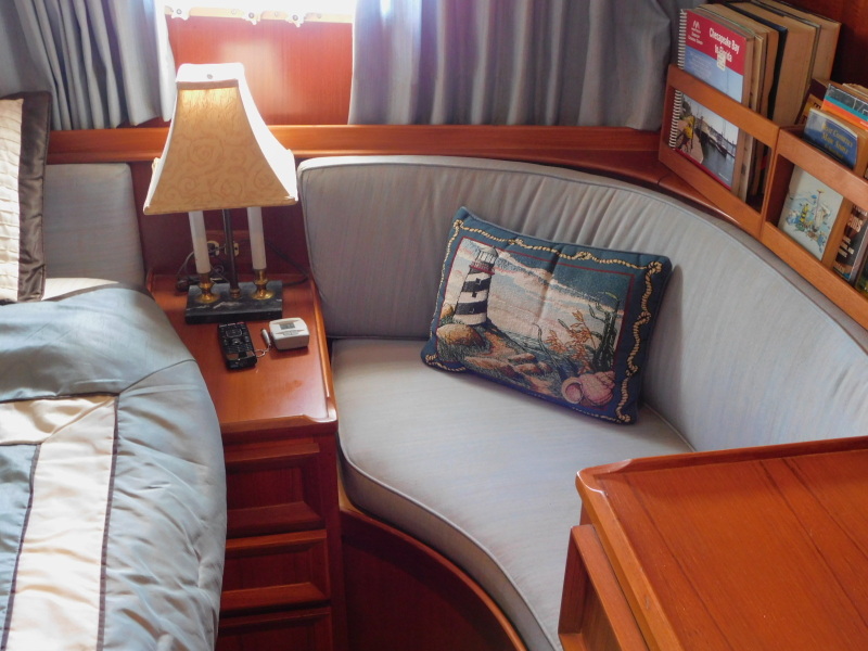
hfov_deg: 46.8
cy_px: 326
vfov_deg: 36.0
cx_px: 434
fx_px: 1003
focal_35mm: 40
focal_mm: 7.1
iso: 400
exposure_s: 1/8
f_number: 3.6
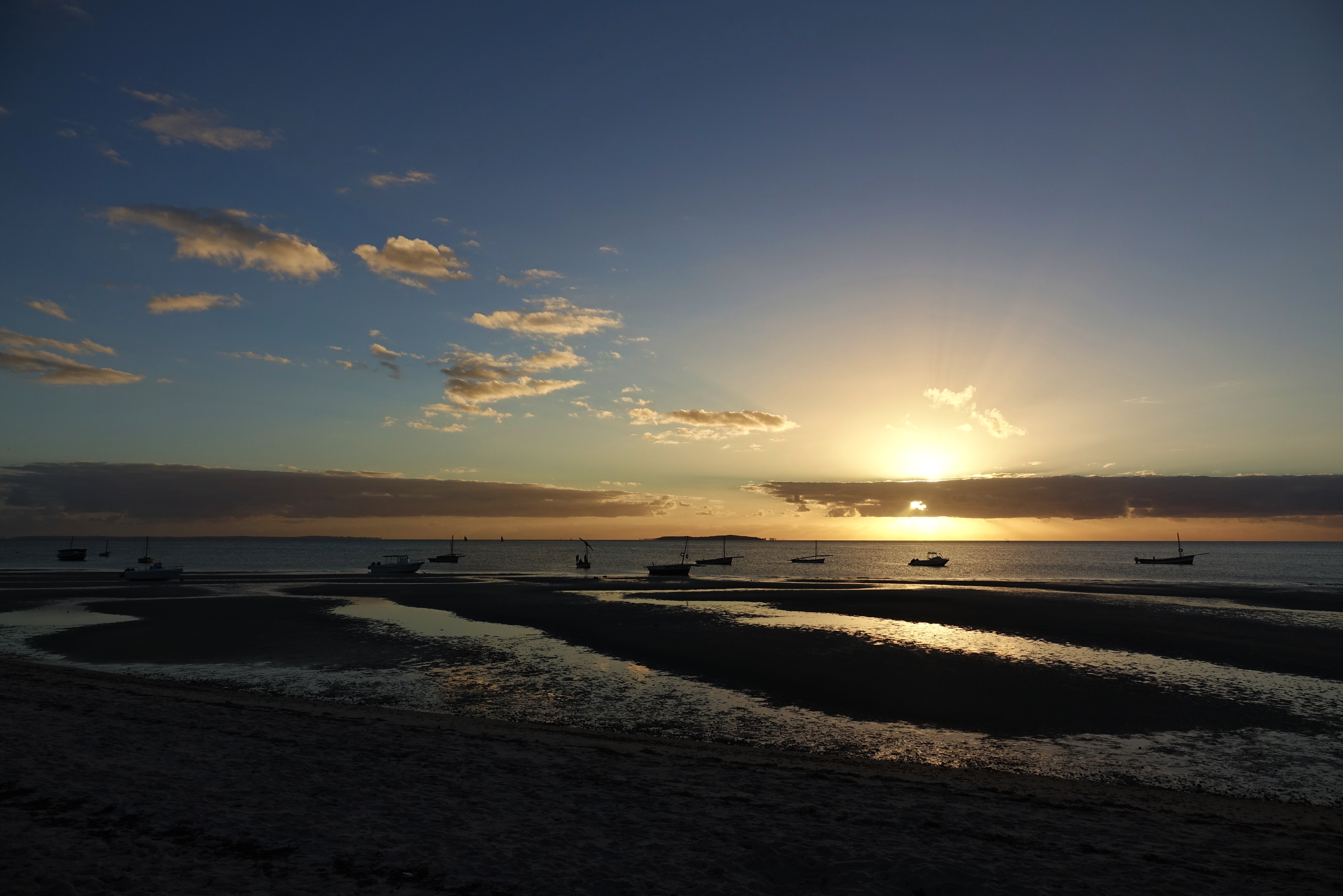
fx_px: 895
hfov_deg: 73.7
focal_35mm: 24
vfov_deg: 53.1
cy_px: 448
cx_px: 672
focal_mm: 8.8
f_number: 4
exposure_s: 1/1000
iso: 100
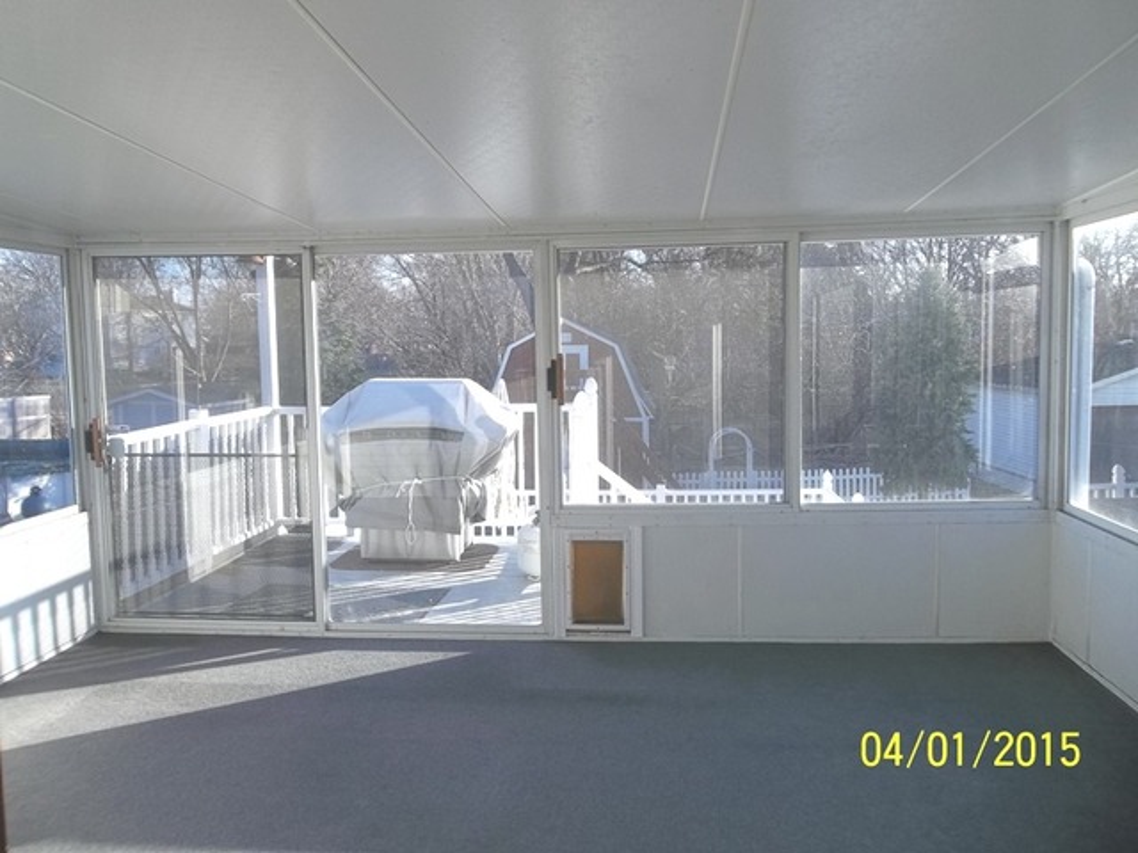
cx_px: 569
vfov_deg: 51.4
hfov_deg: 65.3
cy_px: 426
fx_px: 888
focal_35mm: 27
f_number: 3.5
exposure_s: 1/200
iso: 80
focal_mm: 4.9
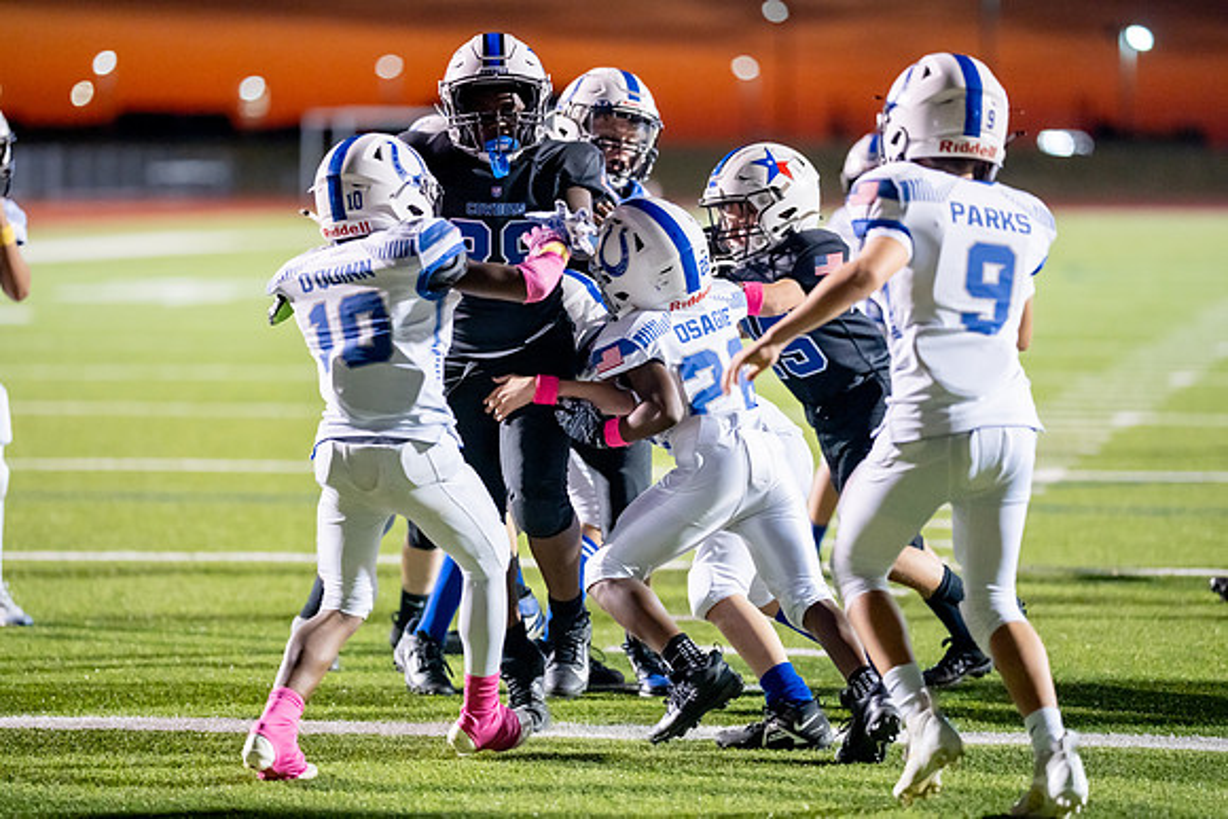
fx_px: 4936
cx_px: 575
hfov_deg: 14.2
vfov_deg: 9.5
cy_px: 394
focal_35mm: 145
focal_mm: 135
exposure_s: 1/1000
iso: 2500
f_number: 1.8
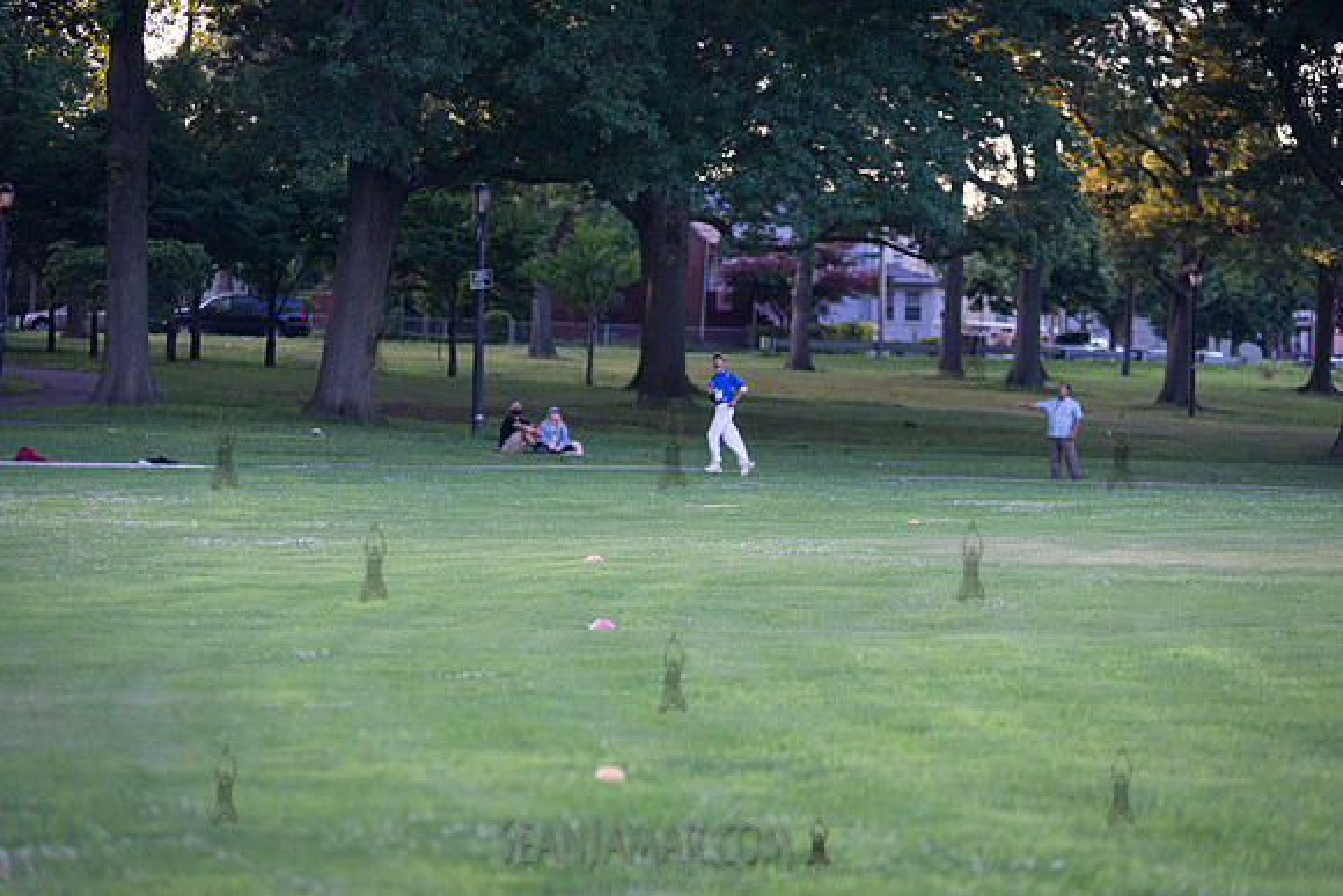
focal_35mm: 145
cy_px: 448
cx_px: 672
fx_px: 5410
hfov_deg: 14.2
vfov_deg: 9.5
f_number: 2.8
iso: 1600
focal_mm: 145
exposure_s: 1/1250
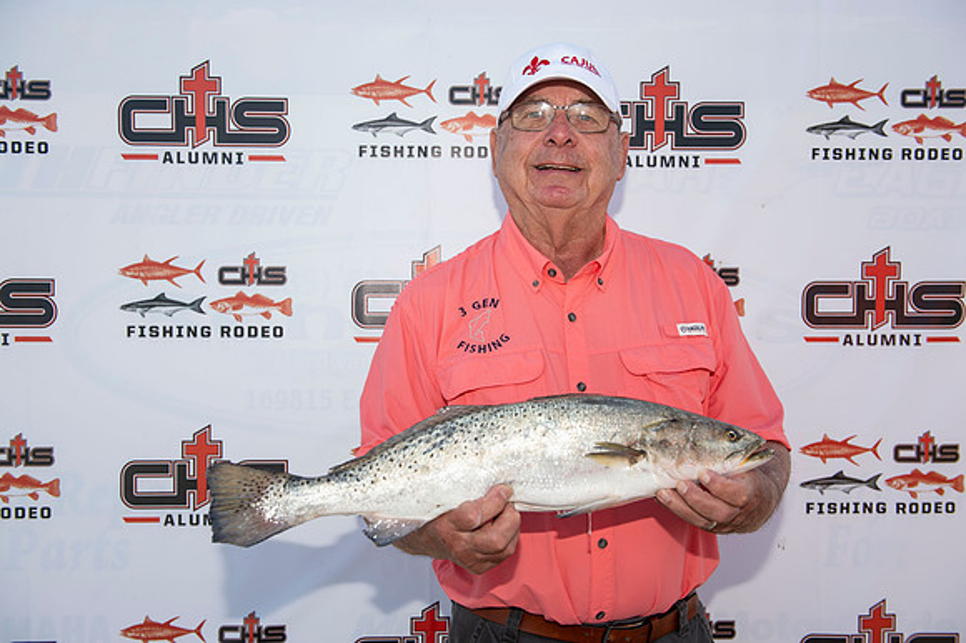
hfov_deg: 55.8
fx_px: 912
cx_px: 483
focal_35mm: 34
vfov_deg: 38.8
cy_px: 322
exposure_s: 1/250
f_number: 5
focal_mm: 34
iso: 50
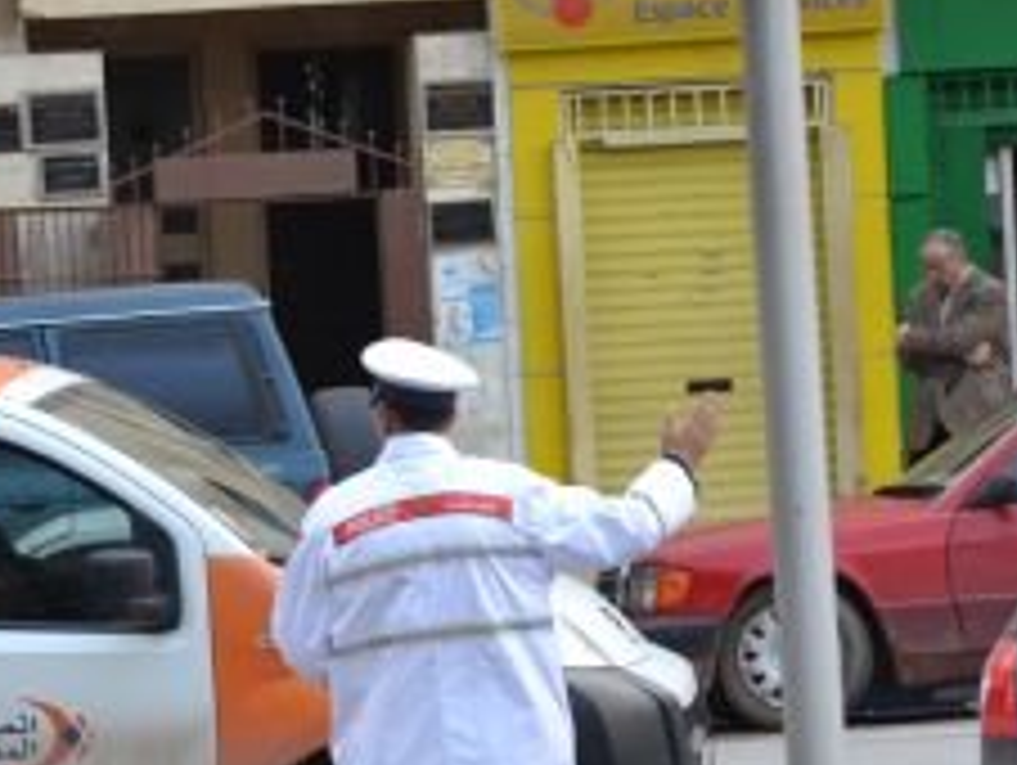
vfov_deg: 6.5
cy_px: 443
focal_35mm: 229
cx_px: 468
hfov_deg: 8.6
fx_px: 6735
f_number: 5
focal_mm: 58
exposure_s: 1/125
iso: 500
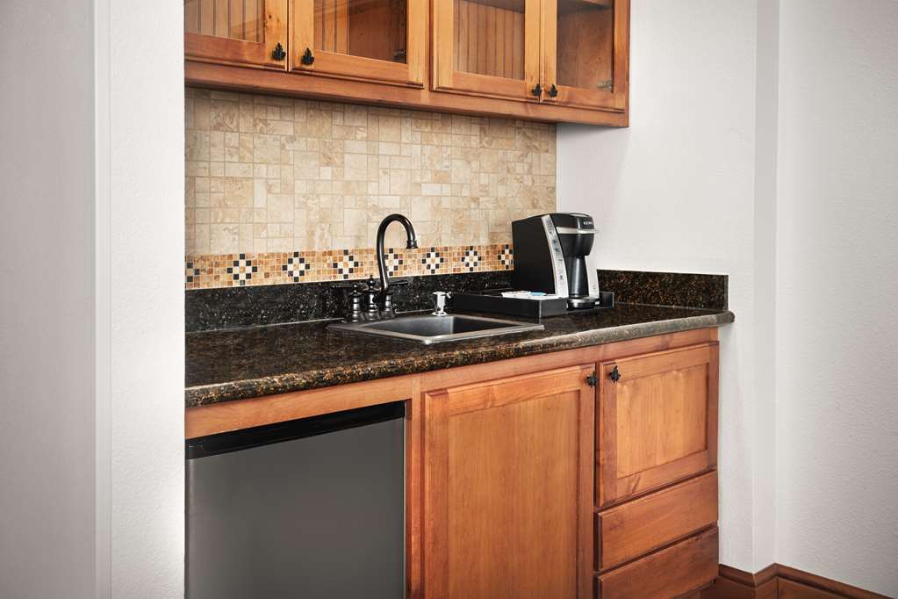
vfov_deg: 37.9
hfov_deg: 54.4
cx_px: 449
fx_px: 873
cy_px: 300
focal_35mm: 35
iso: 400
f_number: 11
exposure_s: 1/250
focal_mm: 35
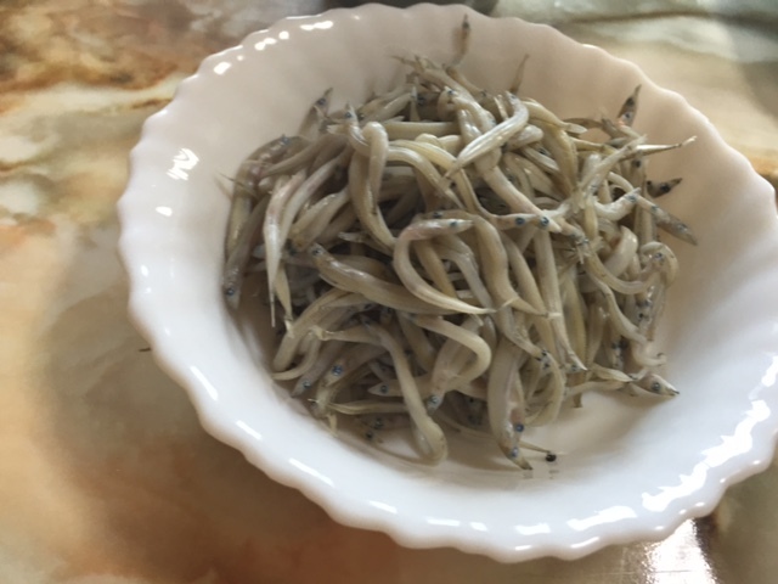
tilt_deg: -54.4
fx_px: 652
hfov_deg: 61.7
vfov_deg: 48.2
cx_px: 389
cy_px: 292
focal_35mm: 29
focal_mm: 4.15
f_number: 2.2
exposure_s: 1/33
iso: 40
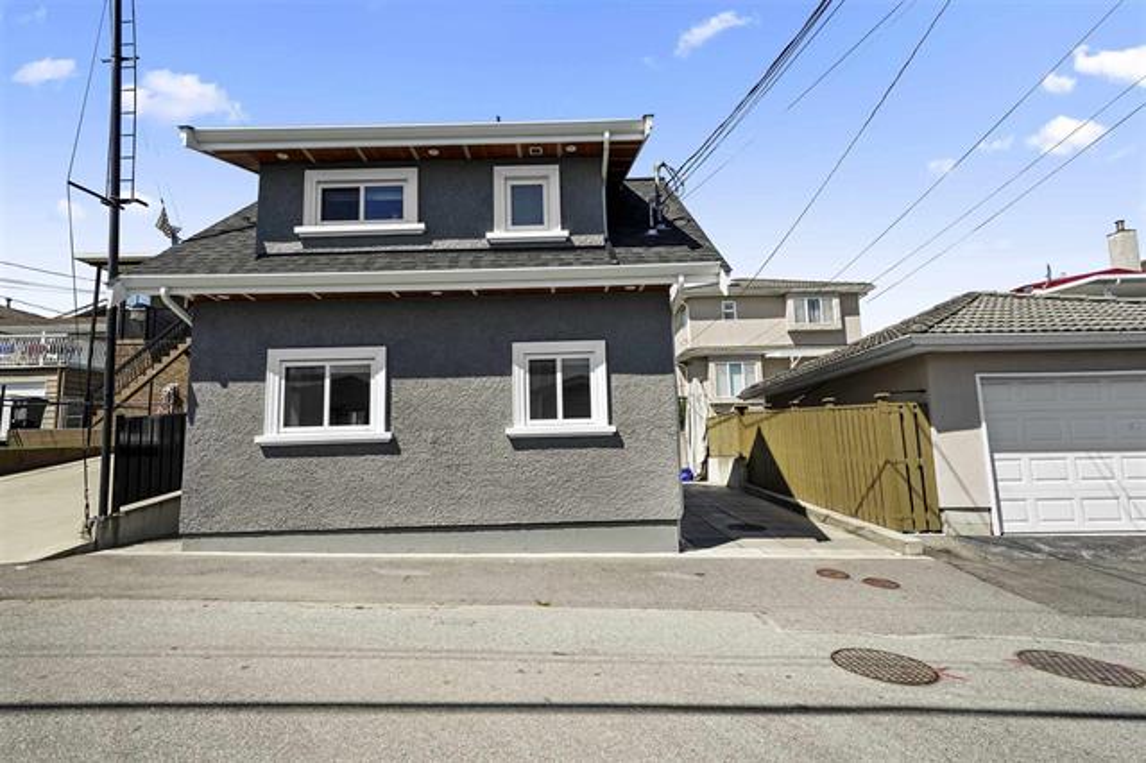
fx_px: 541
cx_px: 573
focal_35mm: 17
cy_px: 382
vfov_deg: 70.4
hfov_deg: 93.3
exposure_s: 1/125
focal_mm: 17
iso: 100
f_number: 9
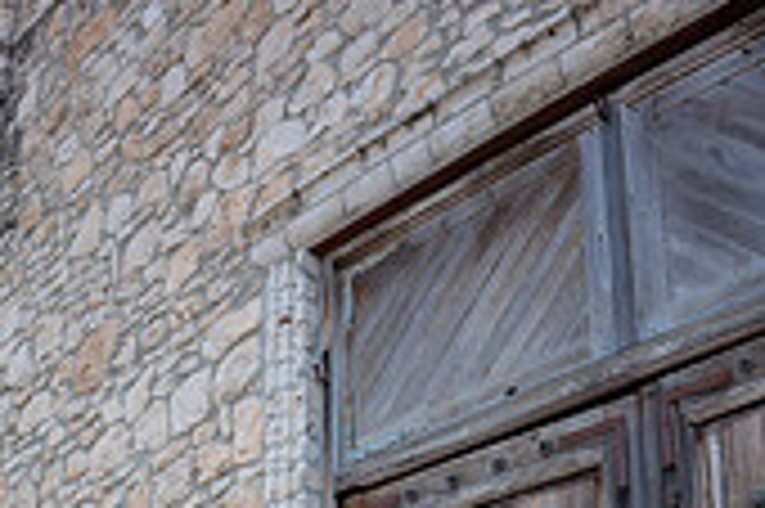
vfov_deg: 18.9
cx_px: 400
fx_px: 1125
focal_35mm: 53
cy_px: 940
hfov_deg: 37.5
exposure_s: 1/500
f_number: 2.8
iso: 125
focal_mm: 20
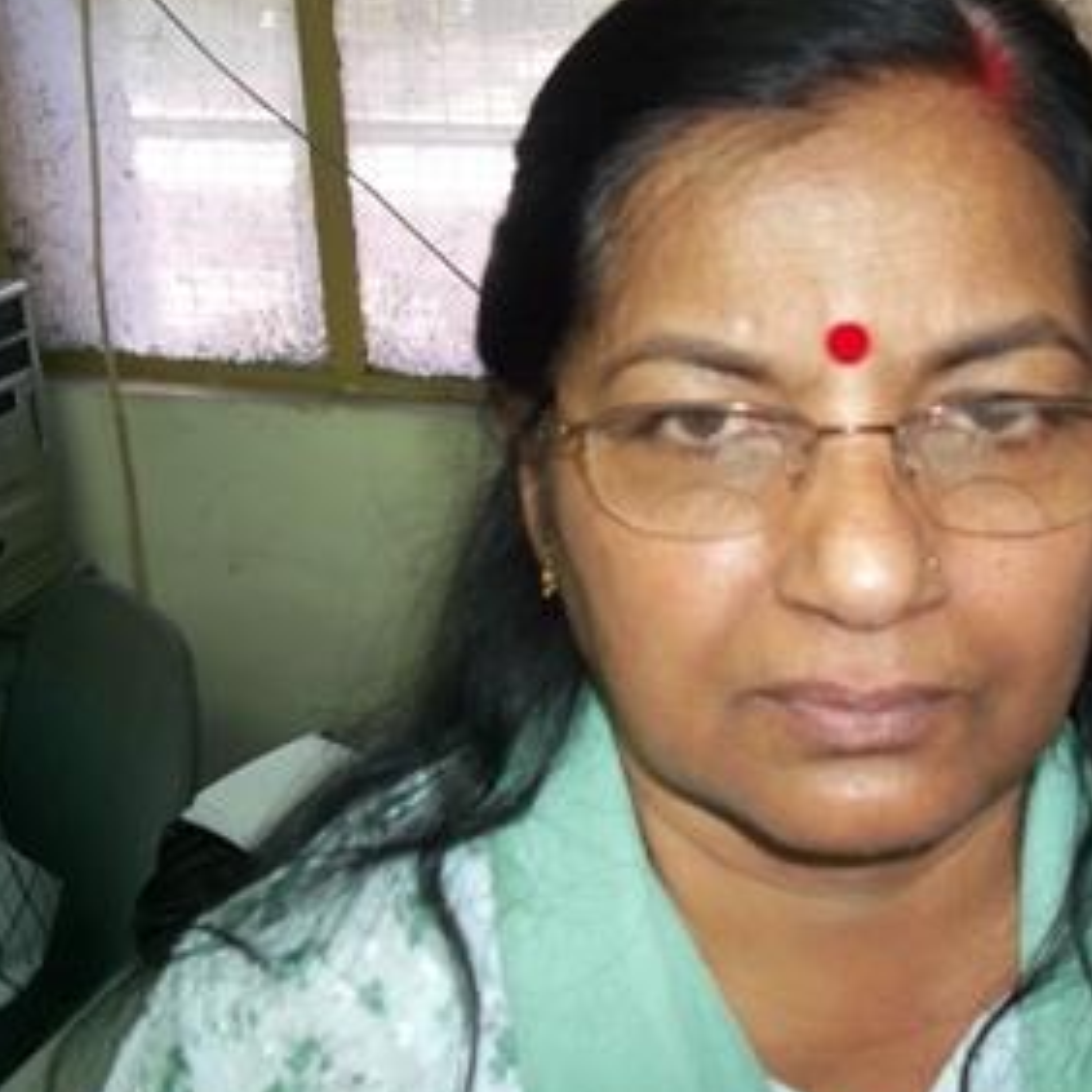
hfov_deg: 37.2
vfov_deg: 37.5
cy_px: 496
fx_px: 1606
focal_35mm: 45
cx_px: 724
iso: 160
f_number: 2.9
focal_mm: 5.7
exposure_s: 1/30
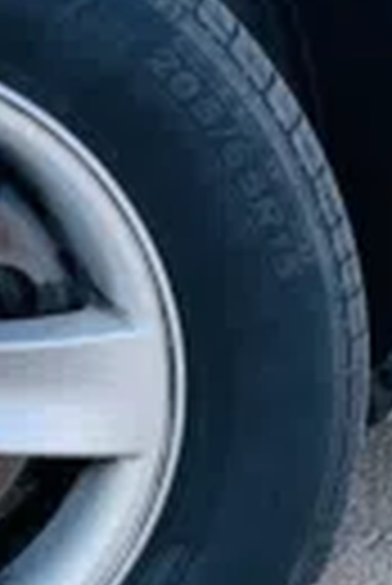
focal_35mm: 83
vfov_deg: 24.3
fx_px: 1352
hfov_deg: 15.5
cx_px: -144
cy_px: 202
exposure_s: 1/122
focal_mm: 4.25
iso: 25
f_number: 1.8
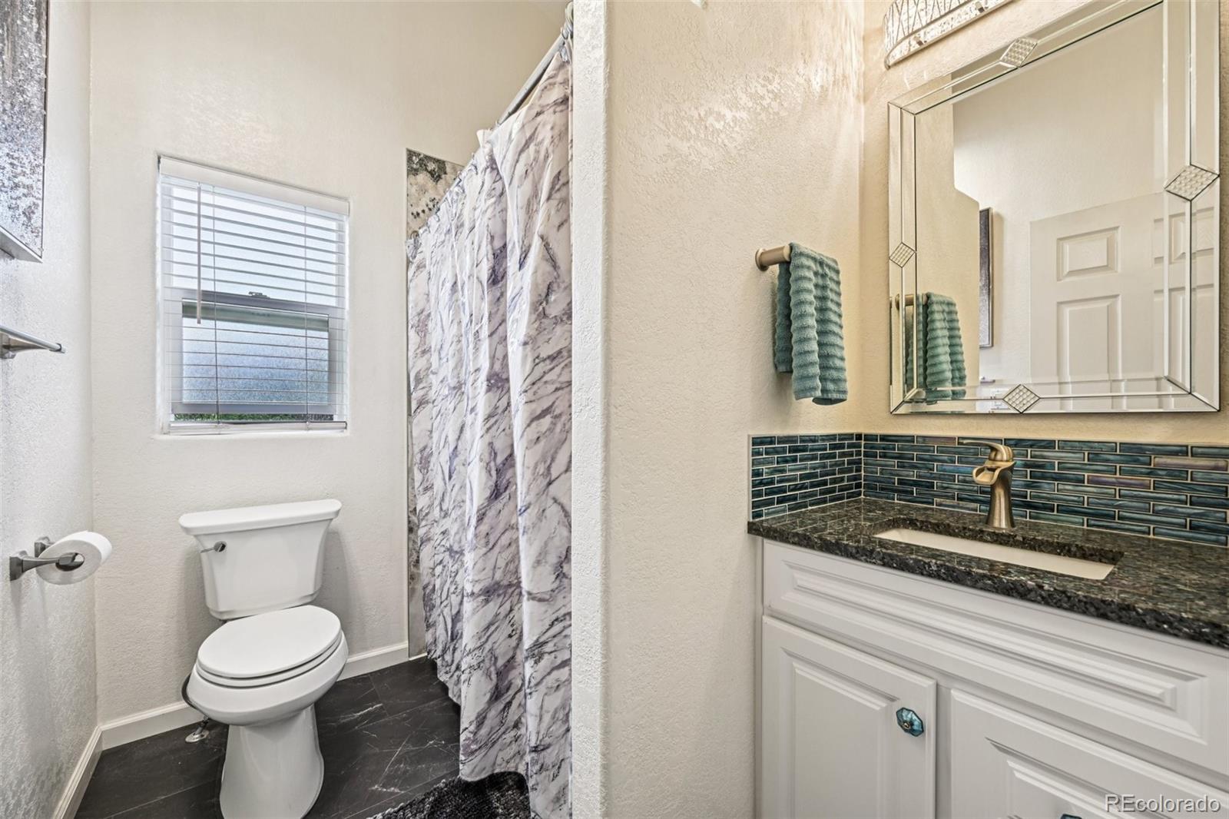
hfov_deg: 104.3
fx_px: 478
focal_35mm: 14
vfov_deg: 81.2
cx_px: 614
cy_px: 410
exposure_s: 1/15
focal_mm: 14
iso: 280
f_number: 8
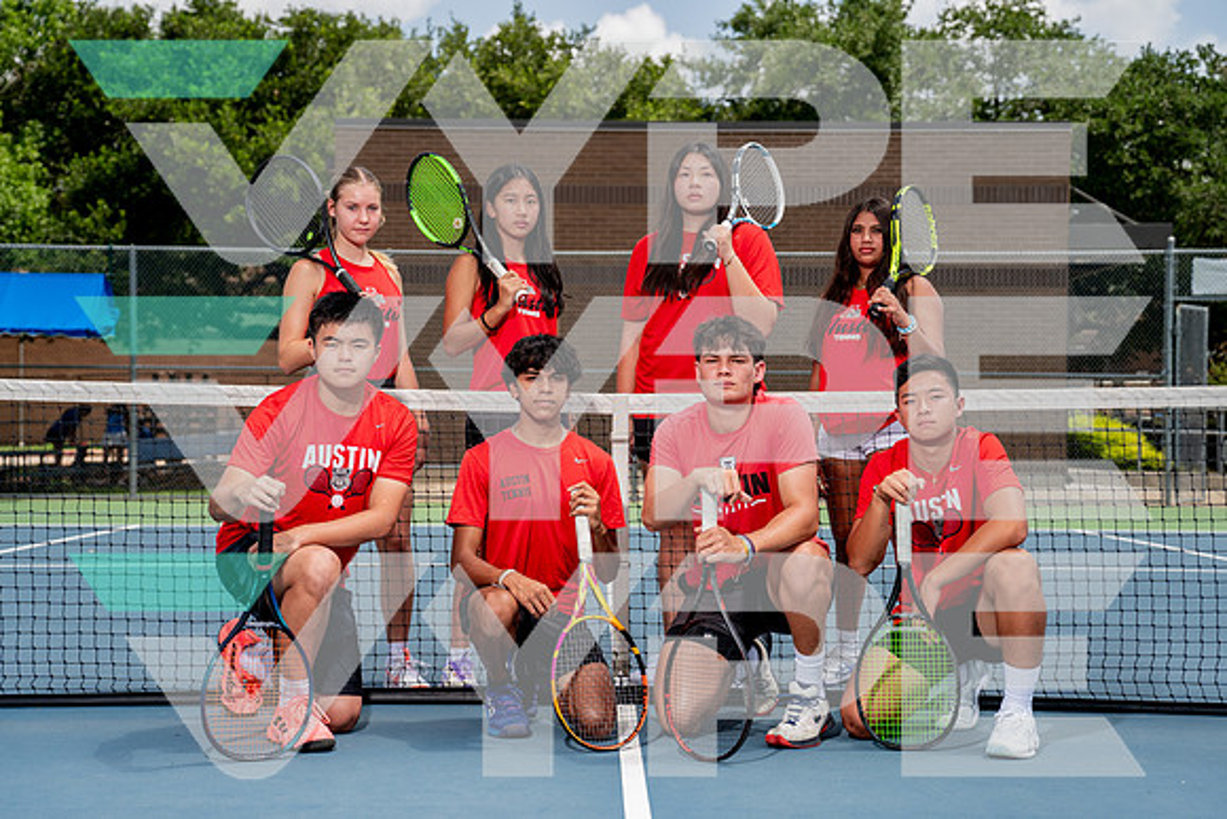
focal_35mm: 60
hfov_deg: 33.5
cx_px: 594
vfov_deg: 22.7
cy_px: 423
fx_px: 2041
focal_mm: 58
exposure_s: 1/1250
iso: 100
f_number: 4
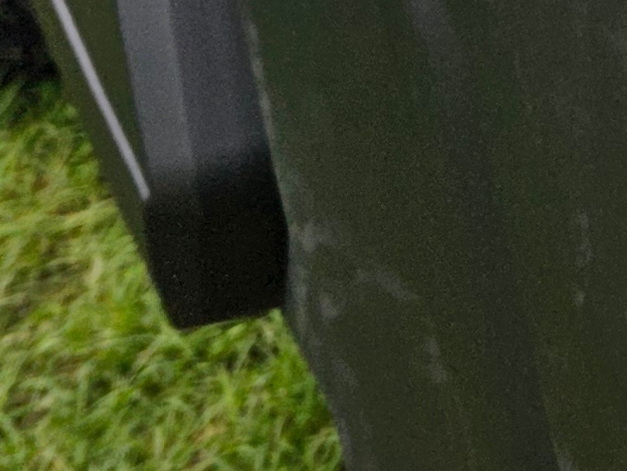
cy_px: -762
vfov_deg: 9.9
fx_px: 2283
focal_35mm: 126
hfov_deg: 11.6
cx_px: 1666
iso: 10
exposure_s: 1/279
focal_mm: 6.3
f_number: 1.7
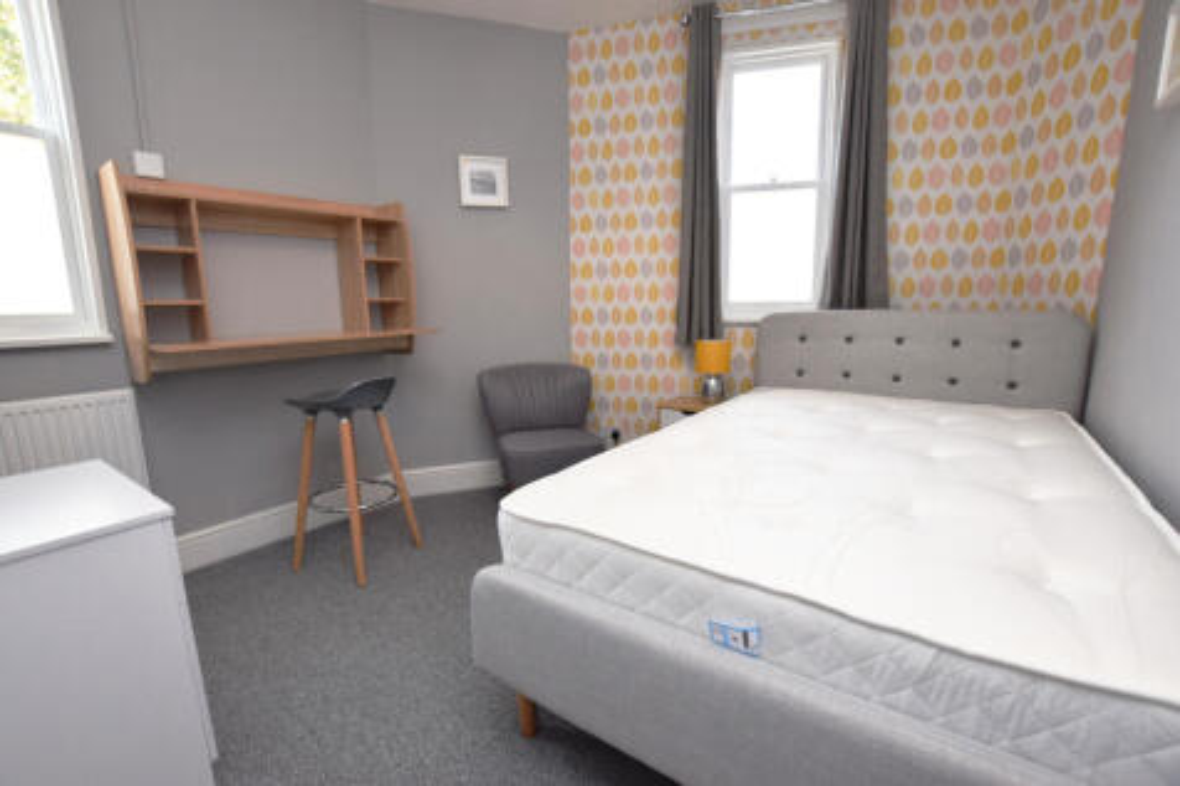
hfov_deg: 100.4
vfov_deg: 77.3
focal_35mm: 15
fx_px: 491
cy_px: 393
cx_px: 590
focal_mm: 10
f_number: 5.6
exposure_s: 1/125
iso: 720
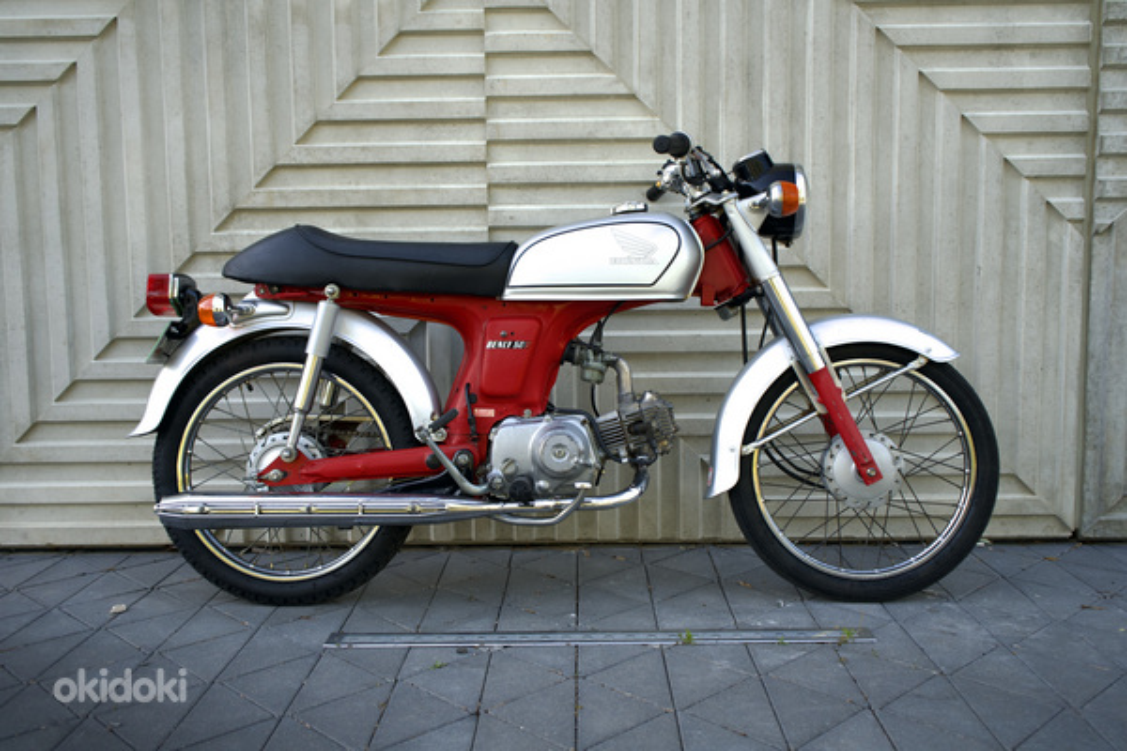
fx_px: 1033
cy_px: 376
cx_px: 564
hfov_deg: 57.2
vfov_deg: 40.0
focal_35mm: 33
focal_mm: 33
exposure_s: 1/160
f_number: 4
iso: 250
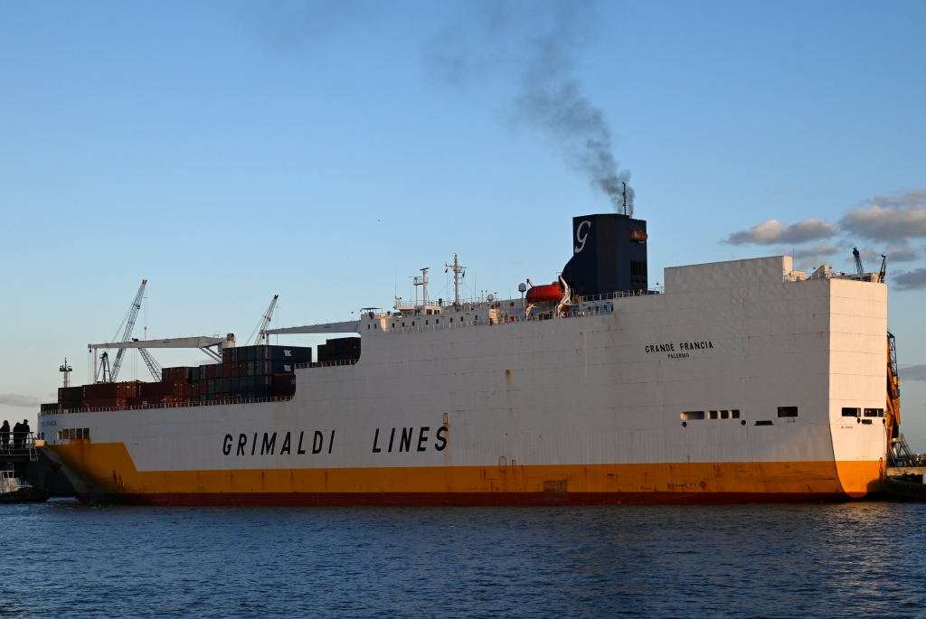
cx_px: 463
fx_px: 1416
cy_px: 310
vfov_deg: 24.7
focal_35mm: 55
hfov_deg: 36.2
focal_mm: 55
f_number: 6.3
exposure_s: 1/320
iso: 100
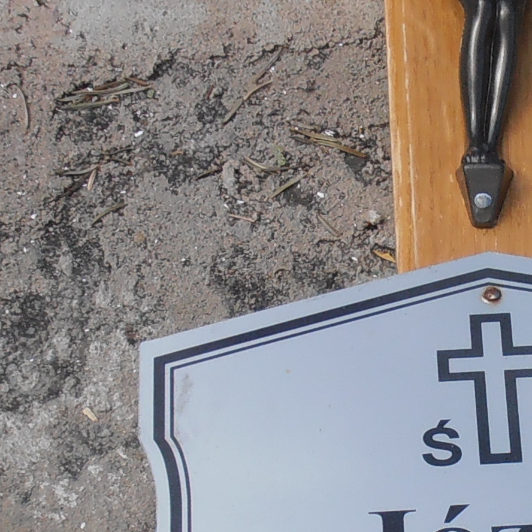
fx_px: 2747
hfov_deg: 11.0
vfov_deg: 11.0
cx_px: 512
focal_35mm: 158
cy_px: 483
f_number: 3.9
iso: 80
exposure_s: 1/800
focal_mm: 6.61
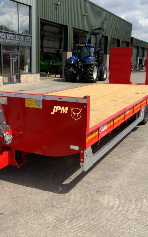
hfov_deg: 30.5
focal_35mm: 42
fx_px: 271
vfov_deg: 47.2
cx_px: 61
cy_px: 116
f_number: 1.8
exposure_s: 1/2141
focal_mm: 3
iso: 20
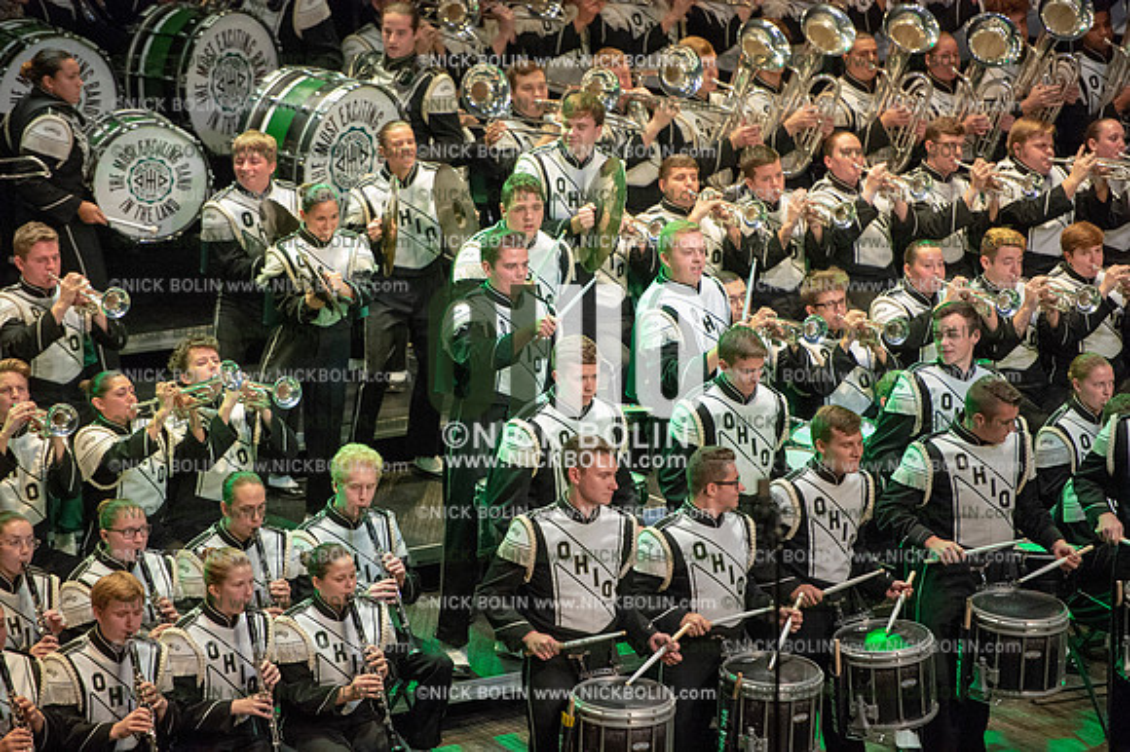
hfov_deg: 10.3
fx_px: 6274
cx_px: 565
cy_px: 376
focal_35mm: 200
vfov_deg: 6.9
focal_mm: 200
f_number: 2.8
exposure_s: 1/1600
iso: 8000
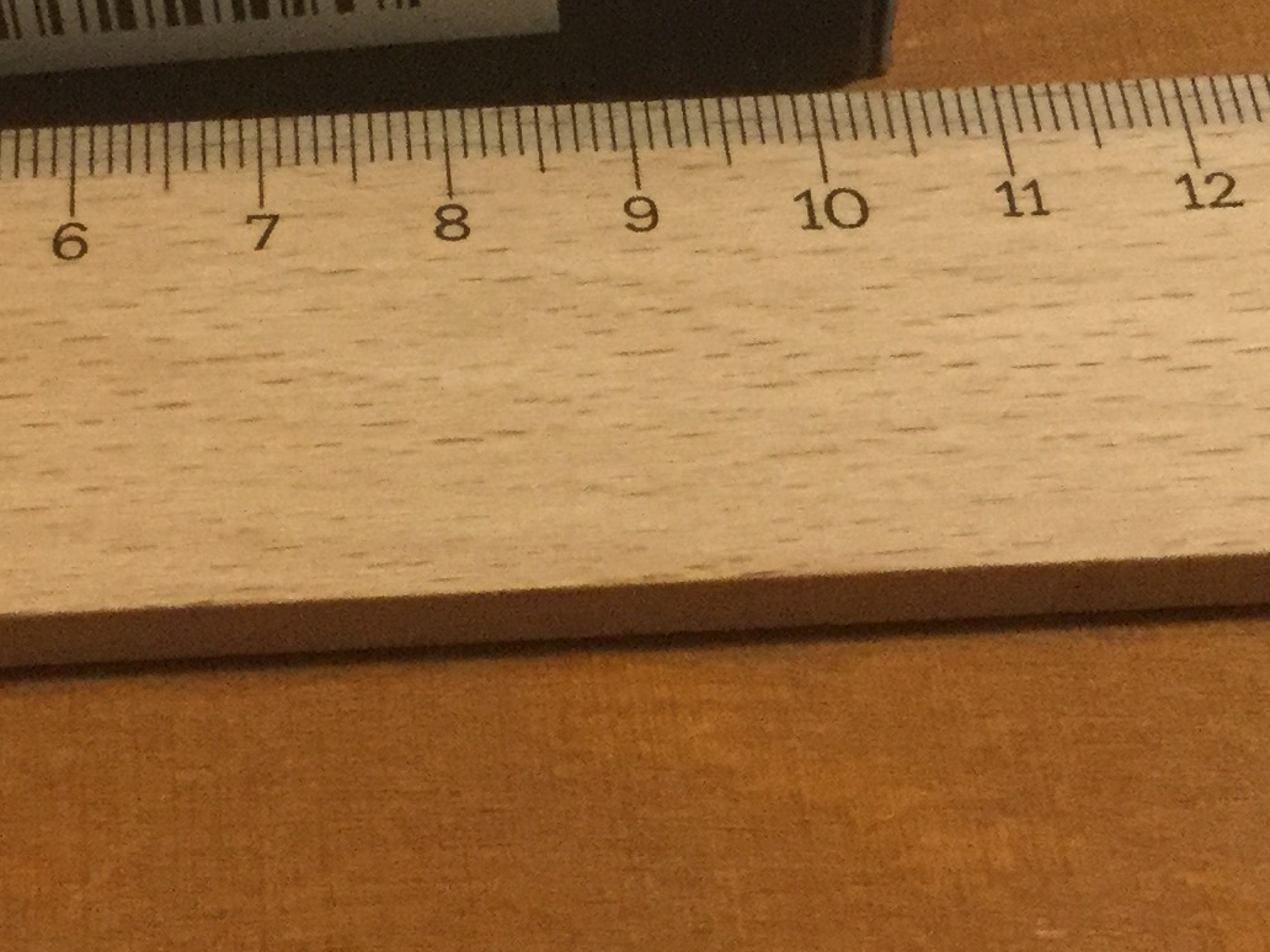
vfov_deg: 15.1
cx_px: 505
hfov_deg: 20.0
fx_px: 3595
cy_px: 384
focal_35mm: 98
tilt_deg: -48.1
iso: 200
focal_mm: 3.3
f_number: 2.4
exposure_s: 1/25
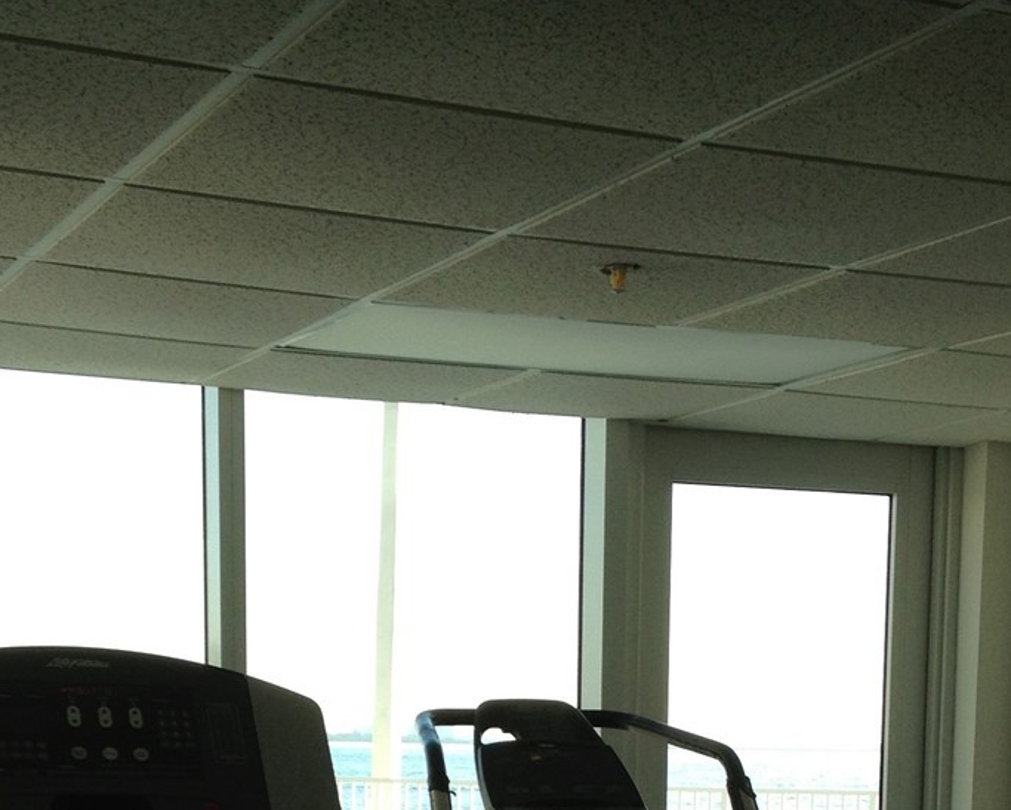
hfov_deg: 23.8
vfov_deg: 18.1
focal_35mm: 80
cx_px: 472
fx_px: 2395
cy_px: 992
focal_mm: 4.28
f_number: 2.4
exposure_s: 1/449
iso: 50
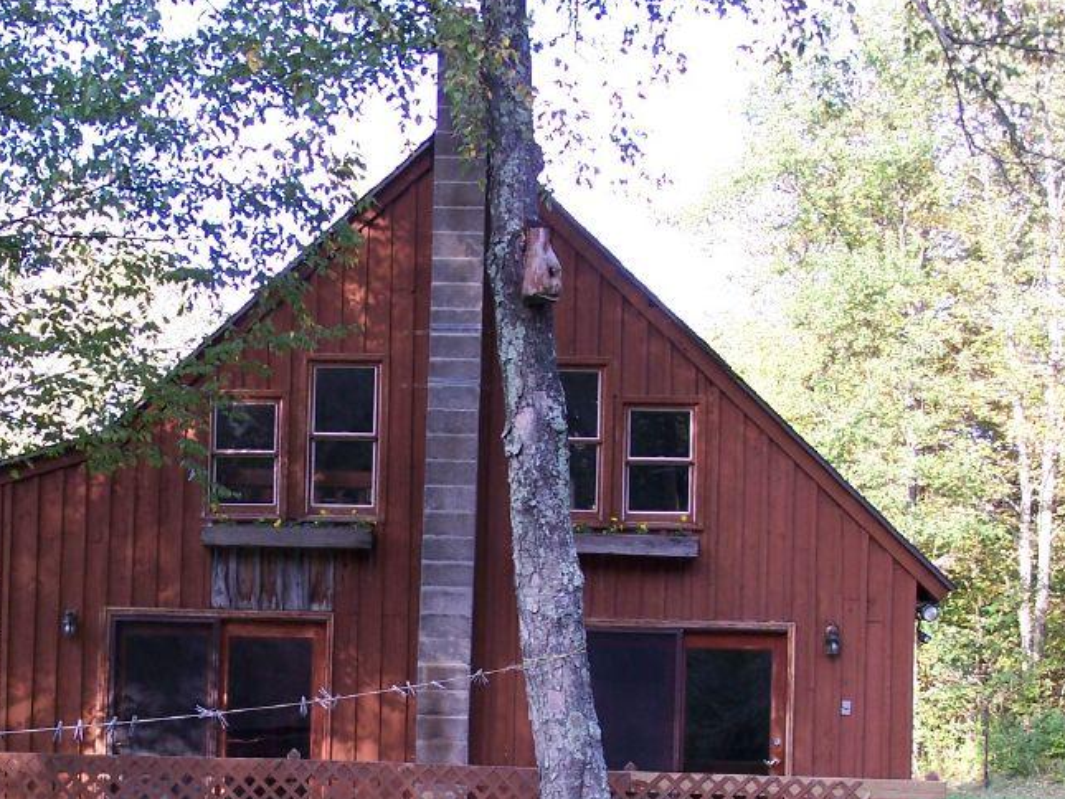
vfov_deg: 18.1
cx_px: 305
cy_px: 601
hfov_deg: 23.9
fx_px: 2493
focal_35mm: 81
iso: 80
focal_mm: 8.5
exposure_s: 1/80
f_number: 3
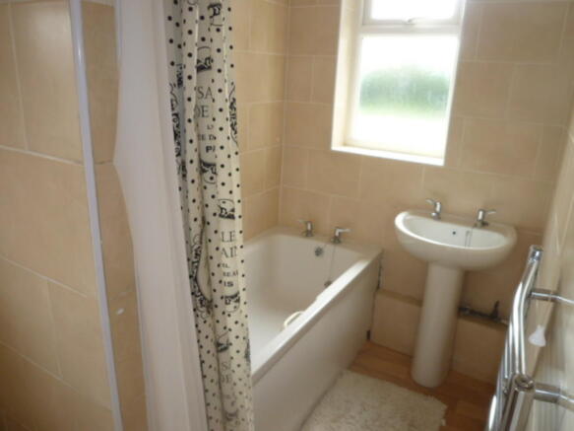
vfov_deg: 54.9
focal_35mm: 25
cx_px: 287
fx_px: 414
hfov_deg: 69.4
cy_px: 216
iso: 125
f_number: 2.8
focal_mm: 4.5
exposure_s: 1/30
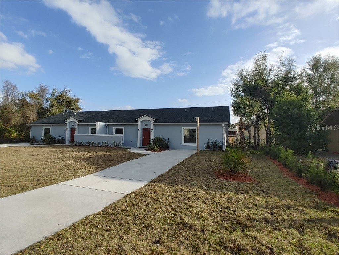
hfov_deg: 87.8
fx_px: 176
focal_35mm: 18
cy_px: 128
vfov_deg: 71.6
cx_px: 170
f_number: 1.9
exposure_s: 1/769
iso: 50
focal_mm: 1.78
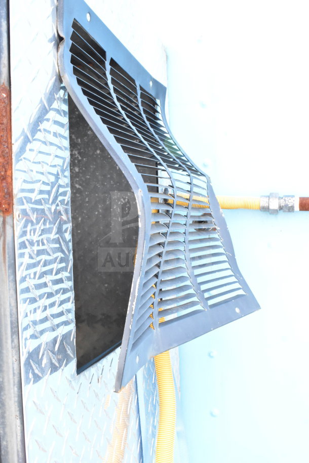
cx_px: 154
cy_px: 232
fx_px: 502
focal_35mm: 39
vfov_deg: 49.6
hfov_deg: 34.2
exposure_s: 1/640
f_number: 13
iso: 6400
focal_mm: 26
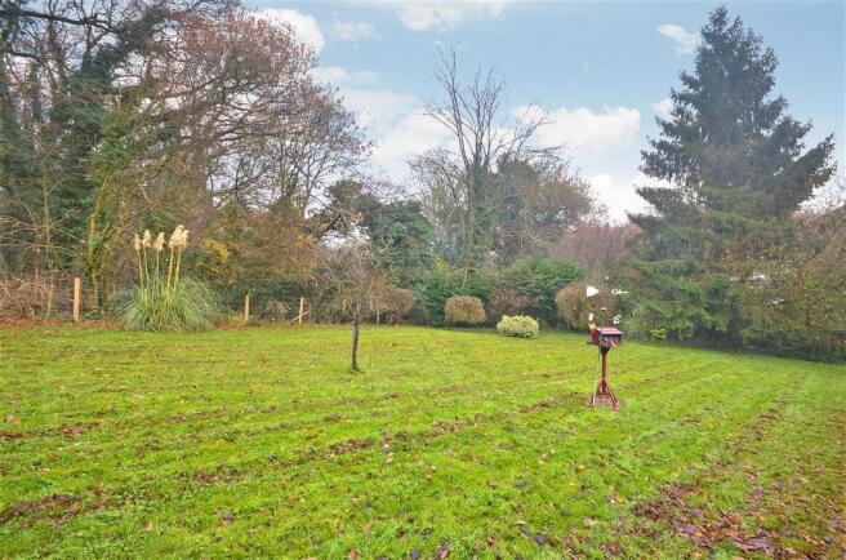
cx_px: 423
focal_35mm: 15
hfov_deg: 100.5
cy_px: 280
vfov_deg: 77.0
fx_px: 352
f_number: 11
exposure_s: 1/4
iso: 200
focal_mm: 10
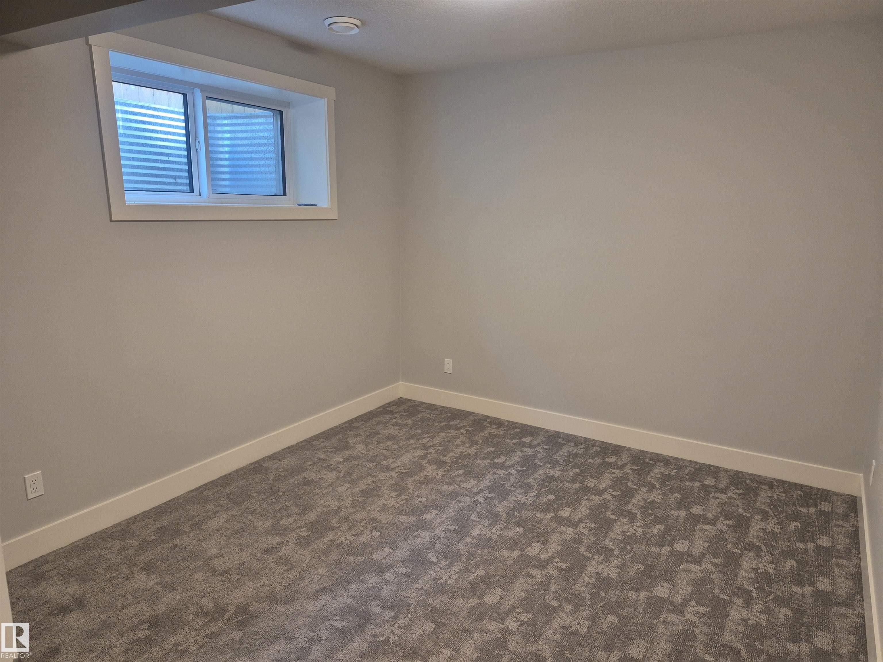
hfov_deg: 73.9
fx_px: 587
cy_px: 331
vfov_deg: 58.9
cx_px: 442
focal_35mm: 23
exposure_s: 1/120
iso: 320
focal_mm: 5.4
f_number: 1.8
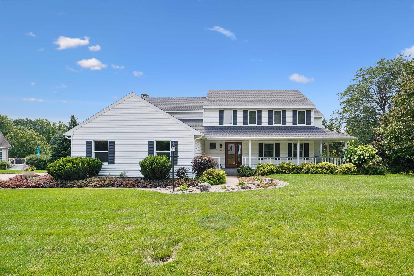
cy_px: 138
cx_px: 207
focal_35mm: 17
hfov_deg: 93.3
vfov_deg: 70.4
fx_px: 195
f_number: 9
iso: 400
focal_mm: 17
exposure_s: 1/125
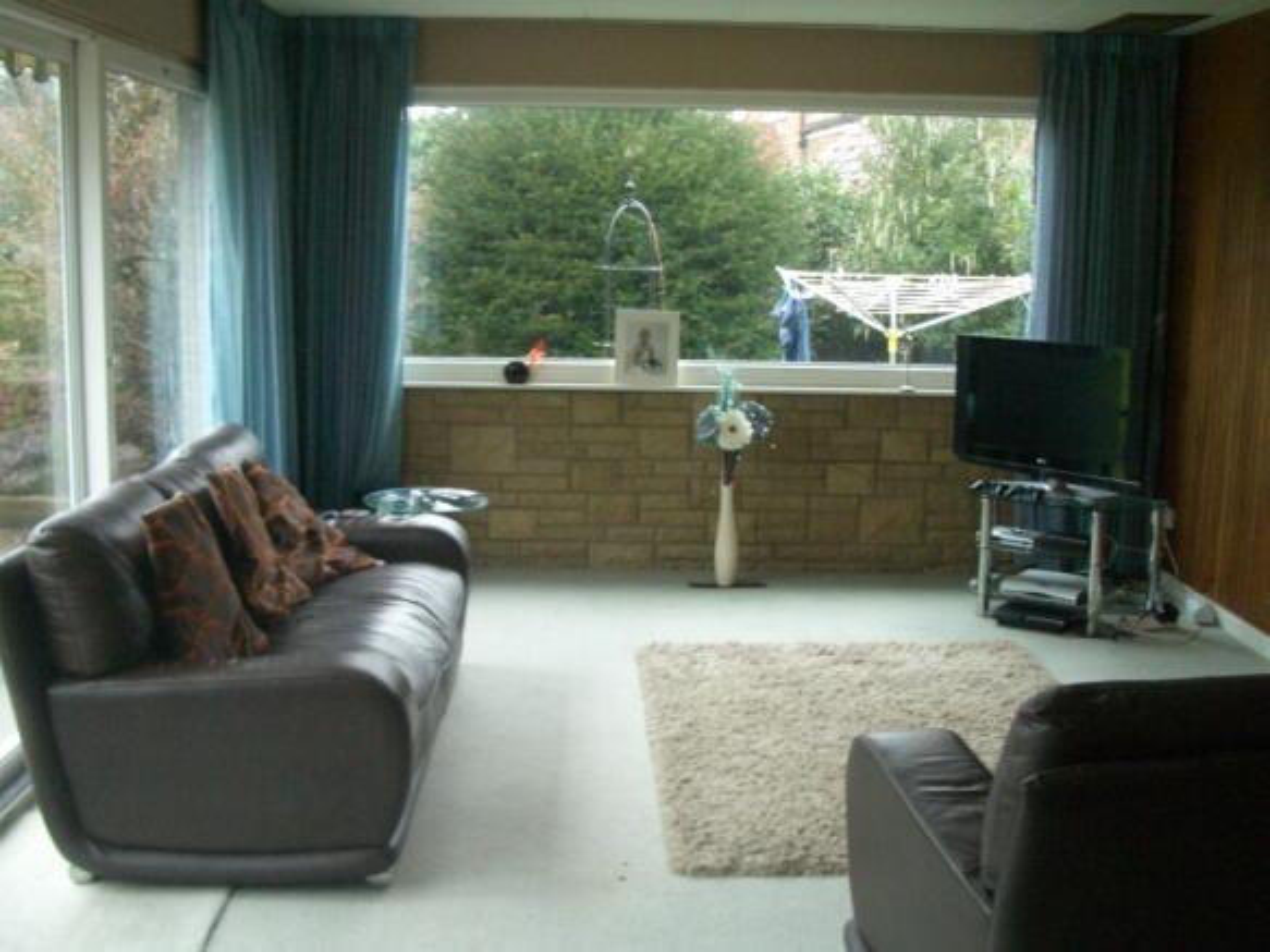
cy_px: 476
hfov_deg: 45.8
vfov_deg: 35.1
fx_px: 1504
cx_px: 635
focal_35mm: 41
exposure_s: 1/15
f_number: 2.8
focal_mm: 6.8
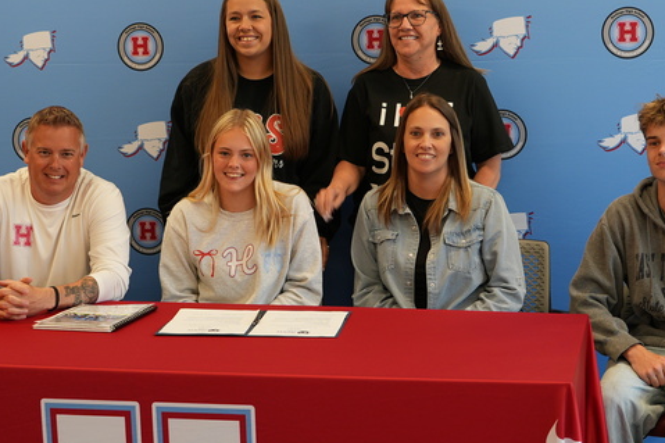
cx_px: 297
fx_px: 1445
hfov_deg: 25.9
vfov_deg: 17.4
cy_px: 216
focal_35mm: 78
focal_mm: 24.4
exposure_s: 1/60
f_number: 2.8
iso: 160
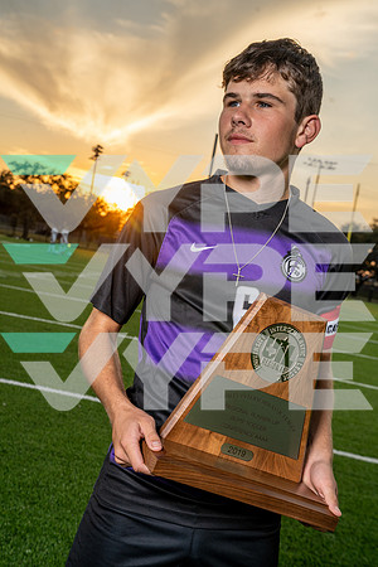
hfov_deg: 26.5
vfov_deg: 38.9
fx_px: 803
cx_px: 189
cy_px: 284
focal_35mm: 51
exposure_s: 1/250
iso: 320
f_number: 9
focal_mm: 51
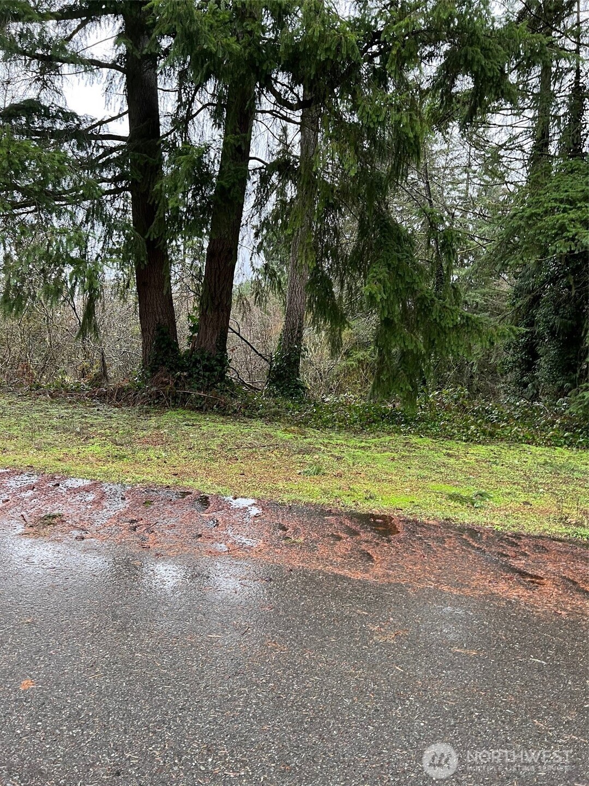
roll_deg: -2.4
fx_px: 590
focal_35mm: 26
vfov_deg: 67.3
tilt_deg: -1.3
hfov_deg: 53.1
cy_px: 393
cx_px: 294
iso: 125
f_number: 1.5
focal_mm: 5.7
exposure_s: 1/70
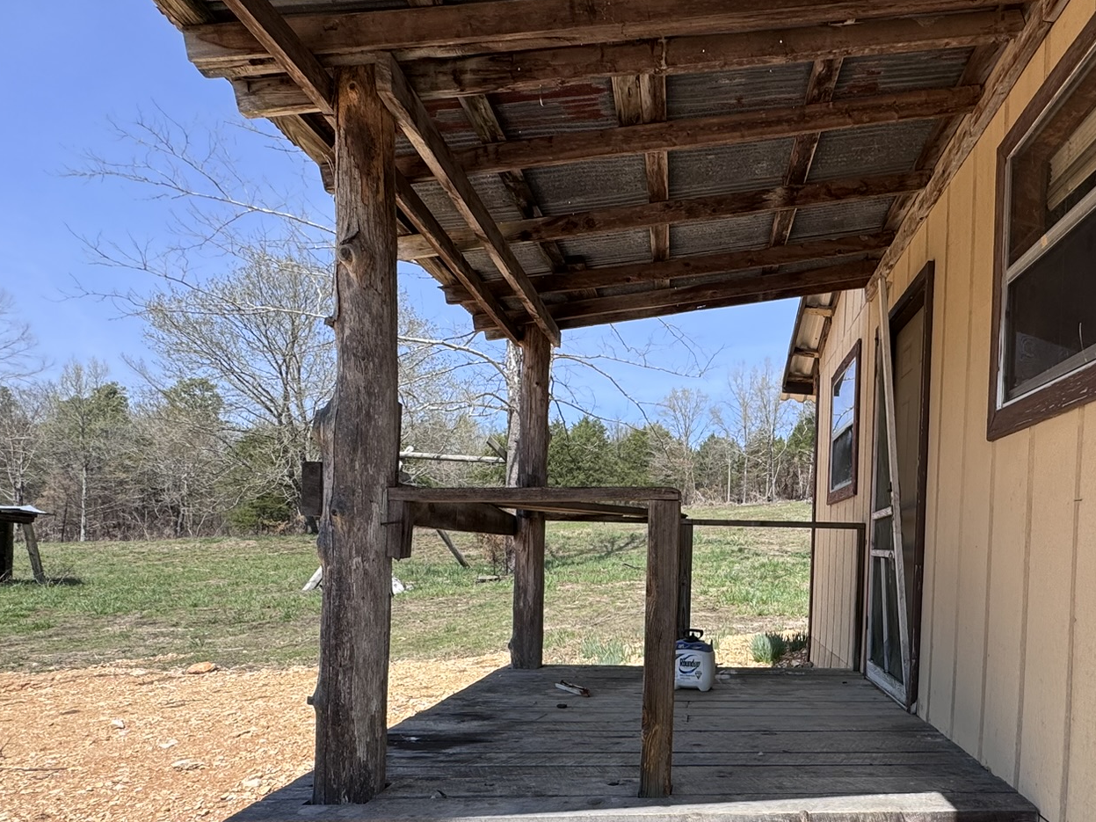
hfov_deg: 69.7
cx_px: 804
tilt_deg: -0.6
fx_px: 728
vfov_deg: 57.2
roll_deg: -2.6
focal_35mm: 23
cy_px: 569
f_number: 2.2
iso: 50
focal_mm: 2.22
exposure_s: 1/980
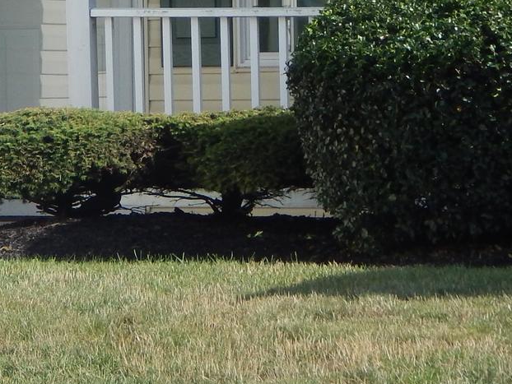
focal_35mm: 283
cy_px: -160
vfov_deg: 5.2
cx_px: 0
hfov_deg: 7.0
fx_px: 4187
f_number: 4.3
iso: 125
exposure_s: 1/640
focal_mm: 15.3
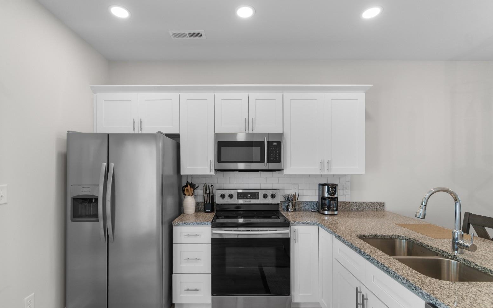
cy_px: 160
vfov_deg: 71.2
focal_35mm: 16
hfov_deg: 97.8
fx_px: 215
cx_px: 237
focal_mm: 10
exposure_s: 1/20
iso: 100
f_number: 4.5
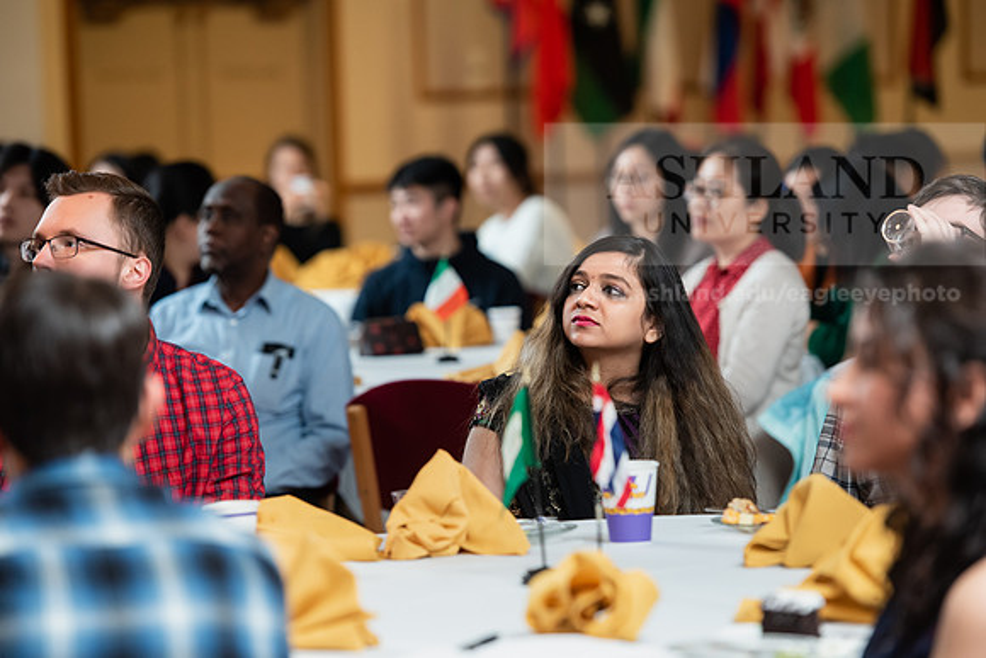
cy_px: 329
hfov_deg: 13.2
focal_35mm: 155
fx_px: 4246
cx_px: 493
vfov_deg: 8.9
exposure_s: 1/200
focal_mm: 155
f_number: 3.5
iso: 1600
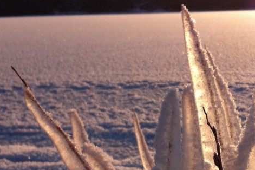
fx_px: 560
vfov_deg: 16.8
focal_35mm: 79
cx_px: 187
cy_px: 183
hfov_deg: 25.4
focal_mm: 3.85
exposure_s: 1/1257
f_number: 2.8
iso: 80
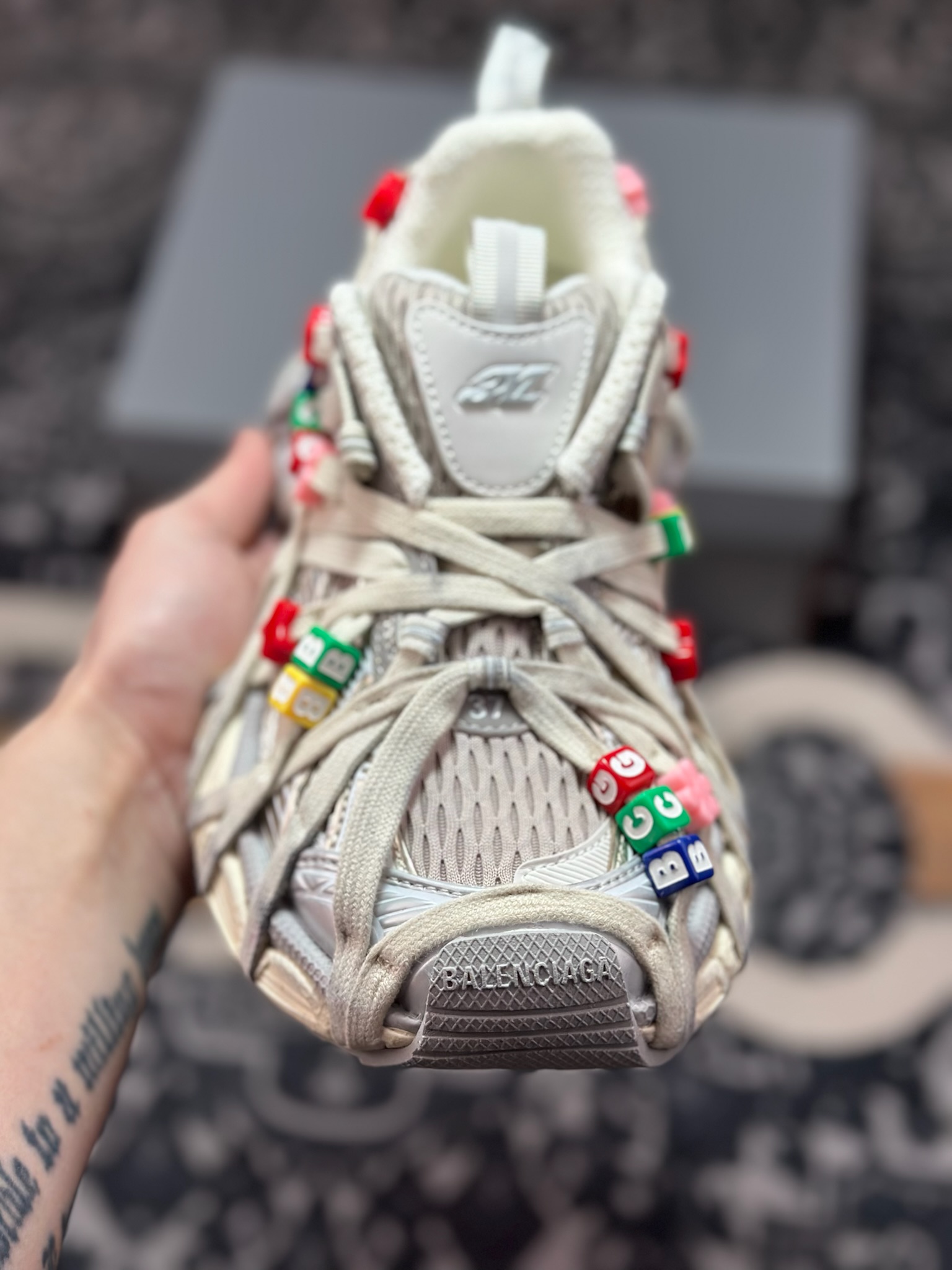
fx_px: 1760
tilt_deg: -55.9
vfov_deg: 39.7
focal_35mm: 48
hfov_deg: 30.3
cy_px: 635
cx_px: 476
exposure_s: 1/1272
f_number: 1.78
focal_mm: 6.86
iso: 80
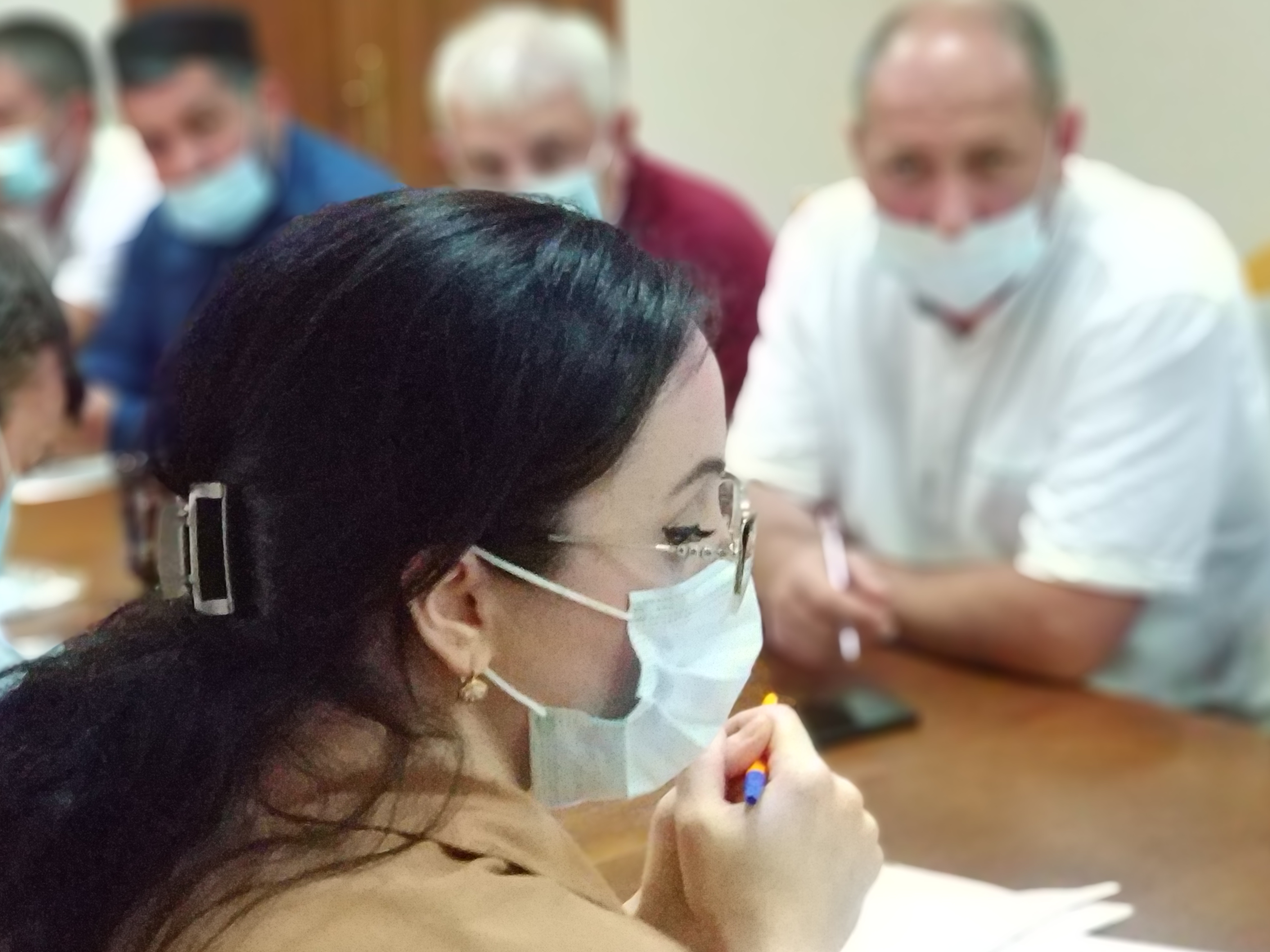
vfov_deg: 21.9
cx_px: 484
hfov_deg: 28.9
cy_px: 576
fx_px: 2458
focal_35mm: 67
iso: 6400
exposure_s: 1/33
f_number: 2.6
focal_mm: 6.06
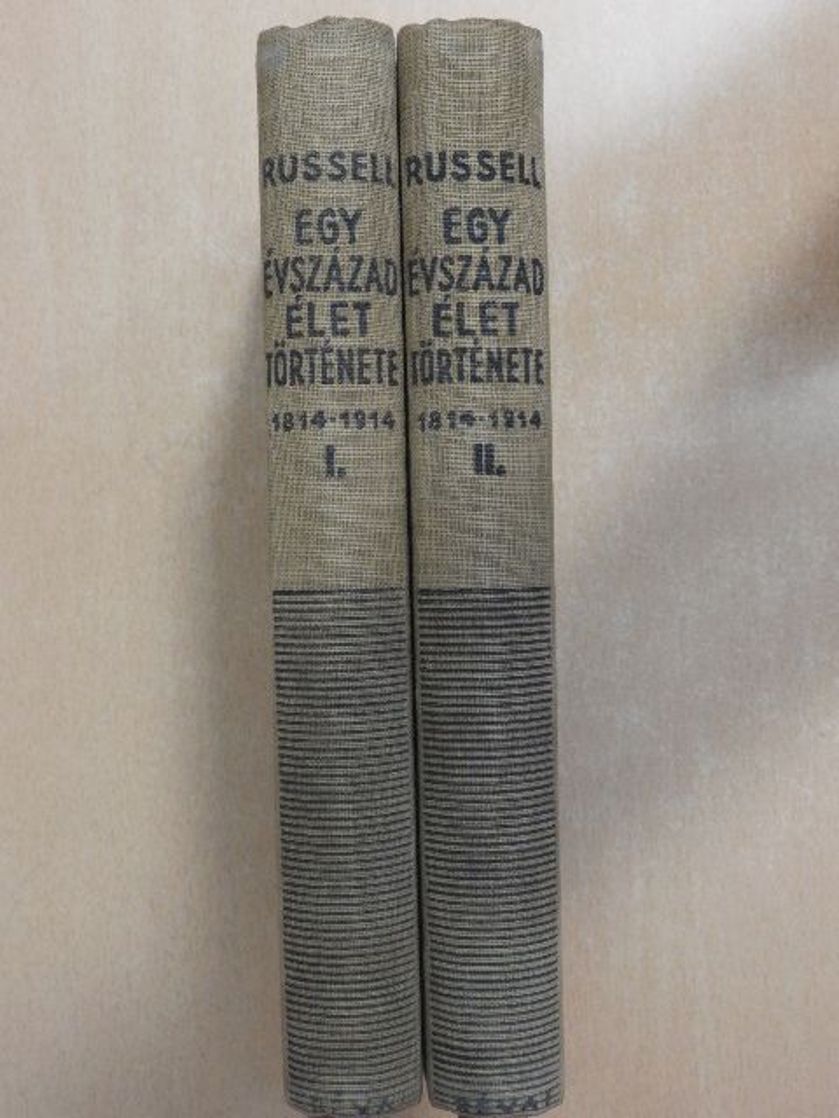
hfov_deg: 36.0
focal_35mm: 40
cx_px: 420
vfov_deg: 46.8
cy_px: 559
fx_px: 1293
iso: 400
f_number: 3.8
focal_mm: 7.2
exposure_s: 1/10
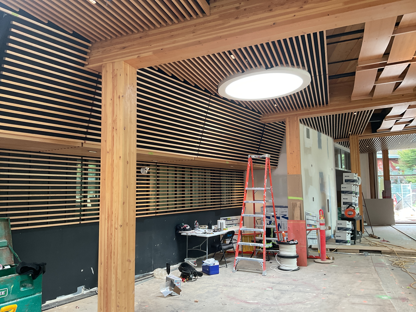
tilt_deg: +4.7
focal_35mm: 29
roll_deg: +1.5
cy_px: 156
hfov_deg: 61.7
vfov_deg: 48.2
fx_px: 349
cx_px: 208
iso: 64
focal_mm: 3
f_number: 1.8
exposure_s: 1/60
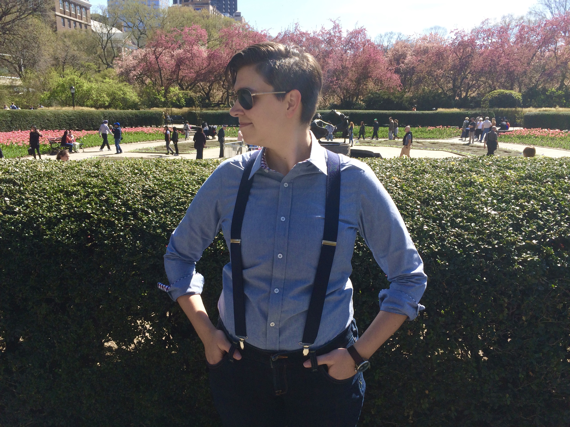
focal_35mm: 29
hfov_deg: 61.7
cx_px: 285
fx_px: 478
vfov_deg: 48.2
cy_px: 214
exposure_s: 1/1172
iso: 32
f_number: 2.2
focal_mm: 4.15
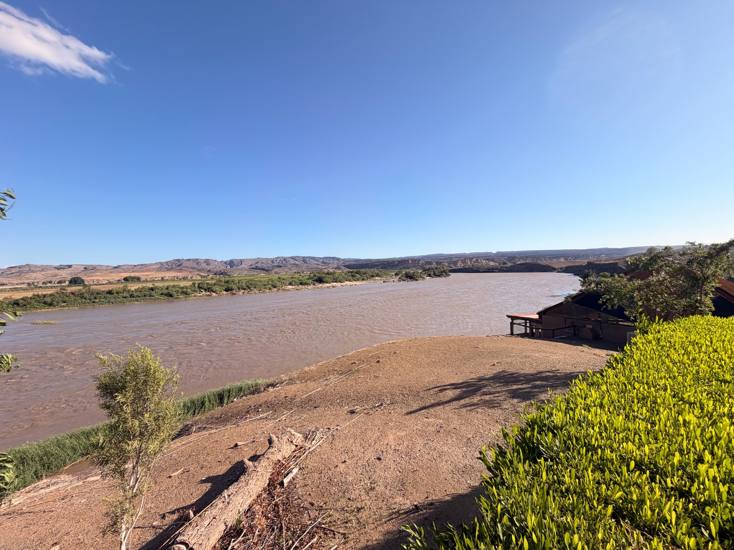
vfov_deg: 85.7
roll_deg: +2.8
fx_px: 297
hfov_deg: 102.1
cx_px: 367
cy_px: 275
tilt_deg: -1.1
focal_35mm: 14
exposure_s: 1/770
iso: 25
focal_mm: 2.22
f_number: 2.2
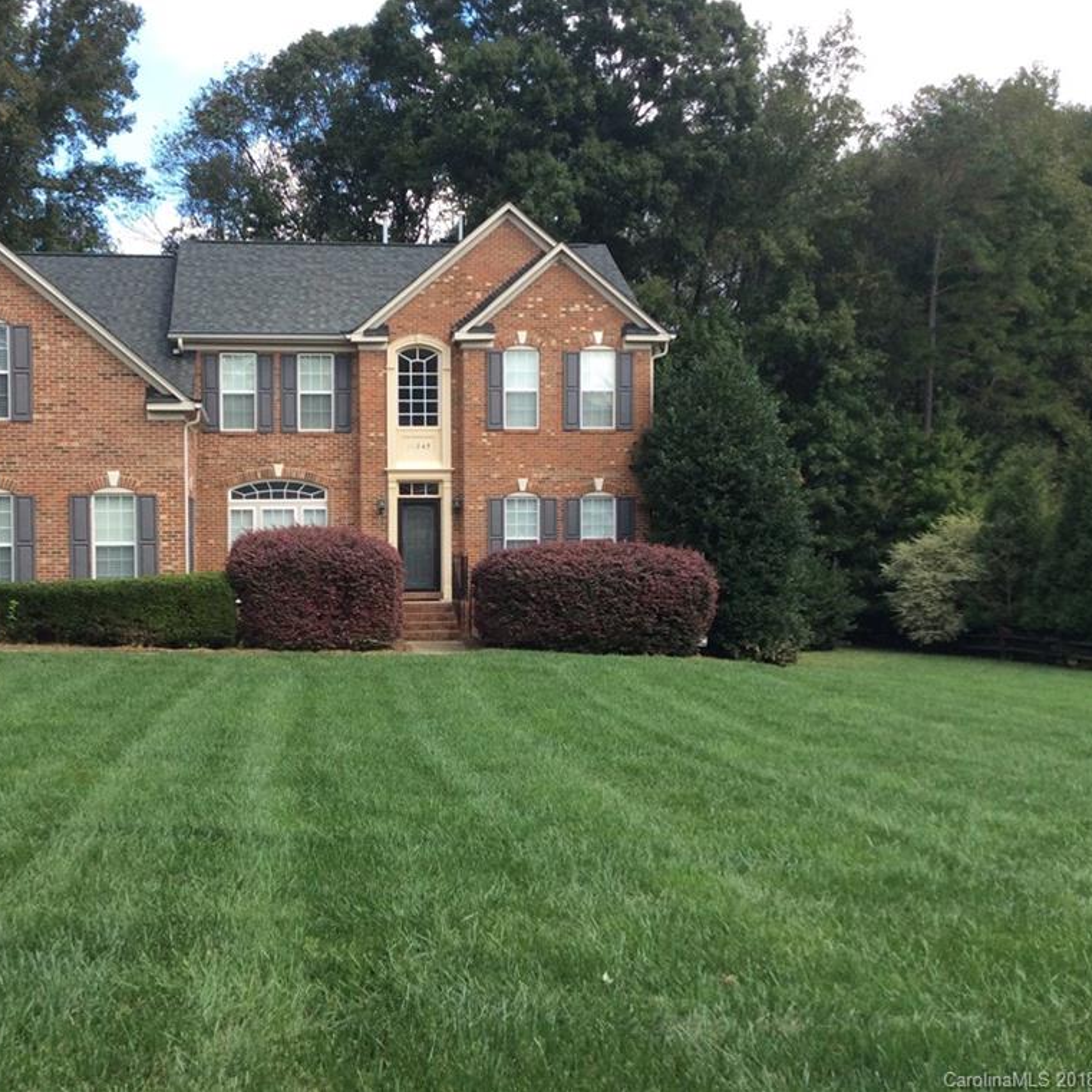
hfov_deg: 43.3
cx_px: 373
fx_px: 1356
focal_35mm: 38
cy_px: 545
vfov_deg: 43.9
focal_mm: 3.3
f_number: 2.4
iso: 32
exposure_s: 1/493
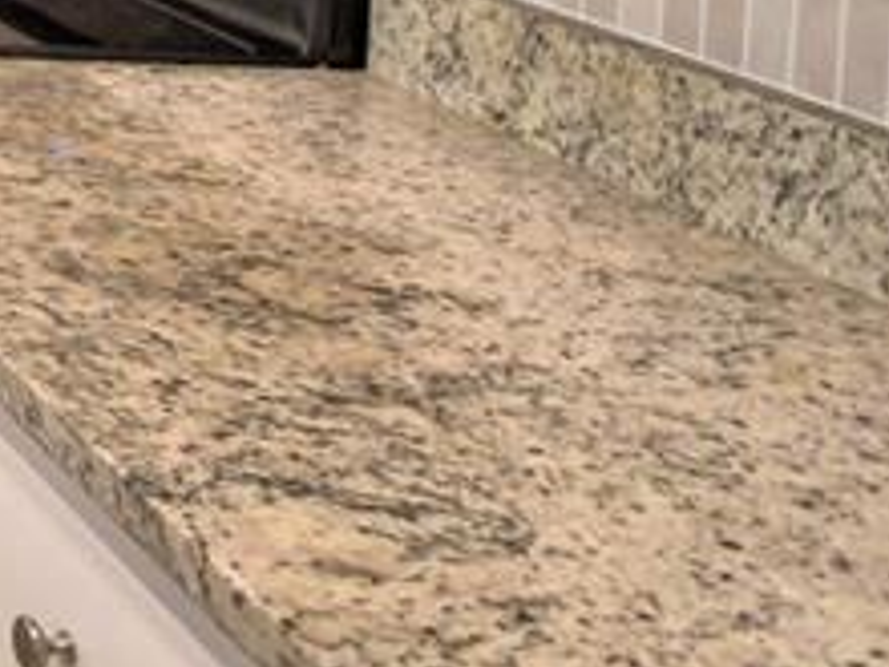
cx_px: -921
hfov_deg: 18.3
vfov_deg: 18.7
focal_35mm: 67
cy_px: -404
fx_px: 1721
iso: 400
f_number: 4.5
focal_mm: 10
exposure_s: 1/30
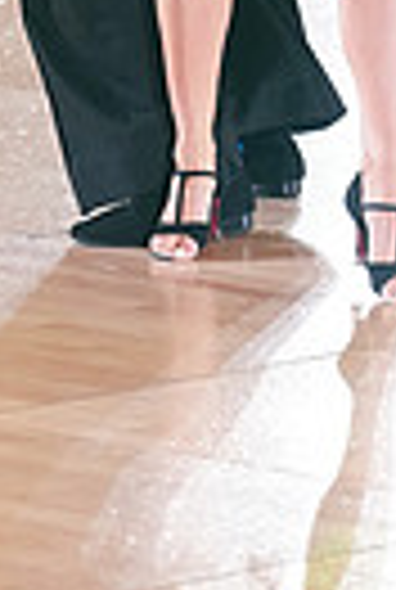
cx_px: 286
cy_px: -383
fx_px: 9060
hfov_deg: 2.5
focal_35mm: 552
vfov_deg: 3.7
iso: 2500
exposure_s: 1/500
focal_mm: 125
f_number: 2.8
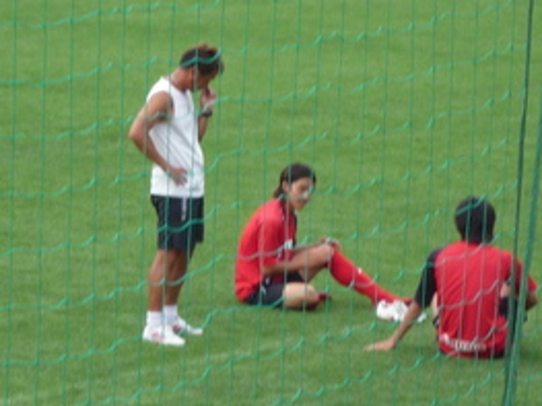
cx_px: 284
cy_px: 191
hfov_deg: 6.9
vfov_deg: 5.2
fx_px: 4507
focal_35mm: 288
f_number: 5.6
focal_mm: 17.6
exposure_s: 1/160
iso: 100
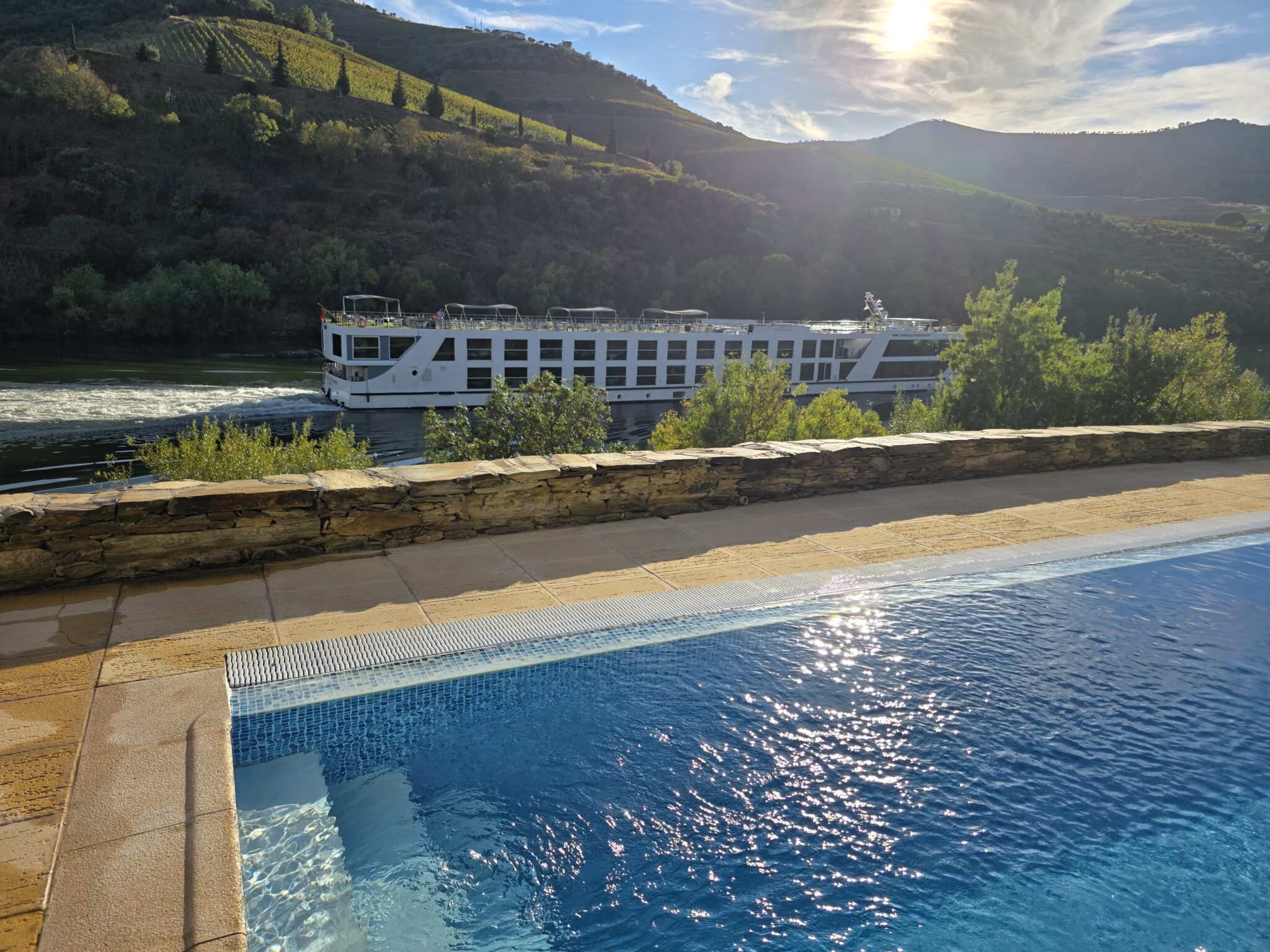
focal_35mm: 23
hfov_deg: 73.9
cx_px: 635
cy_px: 476
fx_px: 844
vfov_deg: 58.9
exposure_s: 1/7944
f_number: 1.7
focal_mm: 6.3
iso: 50
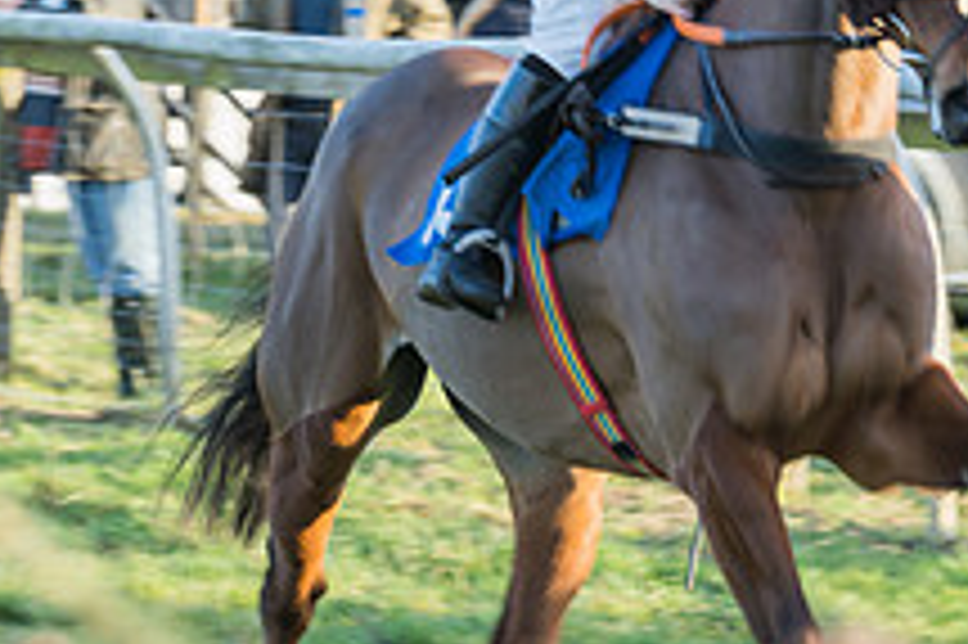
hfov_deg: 4.2
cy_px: -15
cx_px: -67
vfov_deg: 2.8
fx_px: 13219
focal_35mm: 492
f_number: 5.6
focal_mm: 168
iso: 200
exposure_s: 1/125
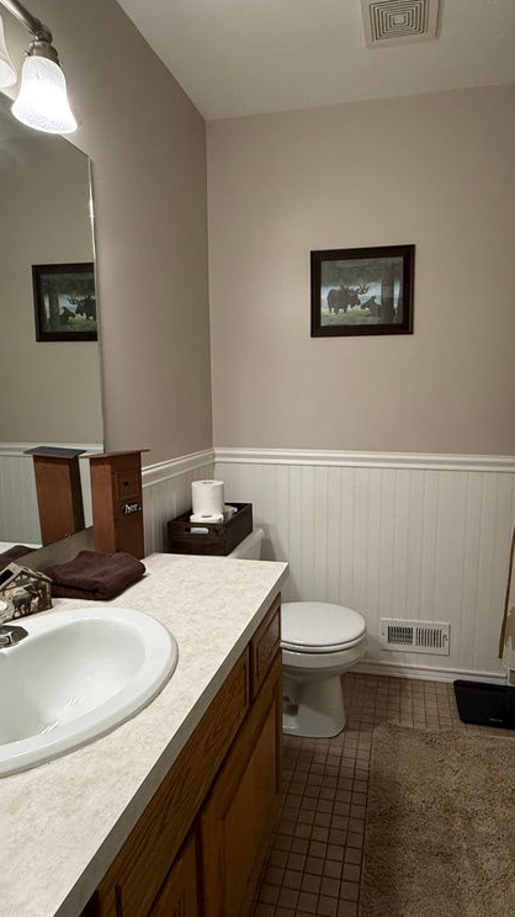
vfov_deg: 83.9
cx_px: 302
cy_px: 460
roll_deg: +1.5
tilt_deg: -8.2
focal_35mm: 21
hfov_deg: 53.3
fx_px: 510
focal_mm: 2.22
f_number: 2.2
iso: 320
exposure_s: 1/99
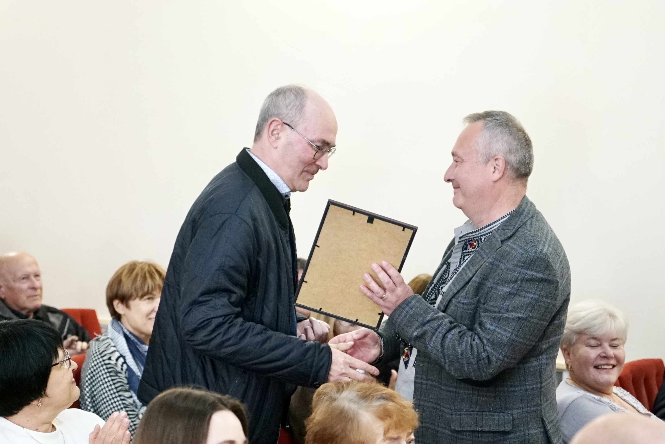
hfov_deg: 23.1
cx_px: 332
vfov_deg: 15.5
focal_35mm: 88
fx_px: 1626
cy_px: 222
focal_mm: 59
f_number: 4
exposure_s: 1/250
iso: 5000
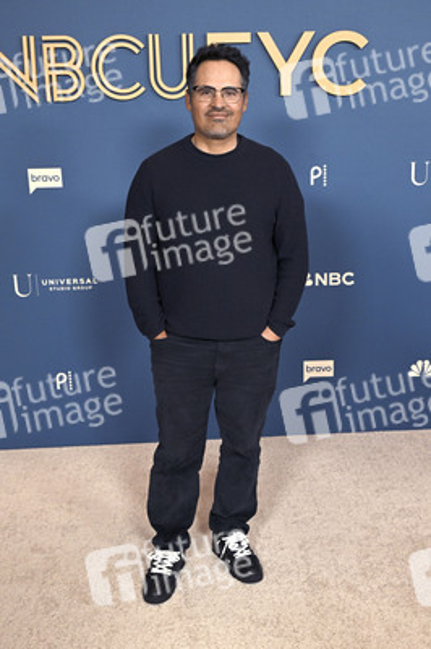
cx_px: 216
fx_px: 756
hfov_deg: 31.8
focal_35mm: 42
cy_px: 324
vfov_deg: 46.4
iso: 2000
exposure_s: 1/320
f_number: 5.6
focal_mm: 42
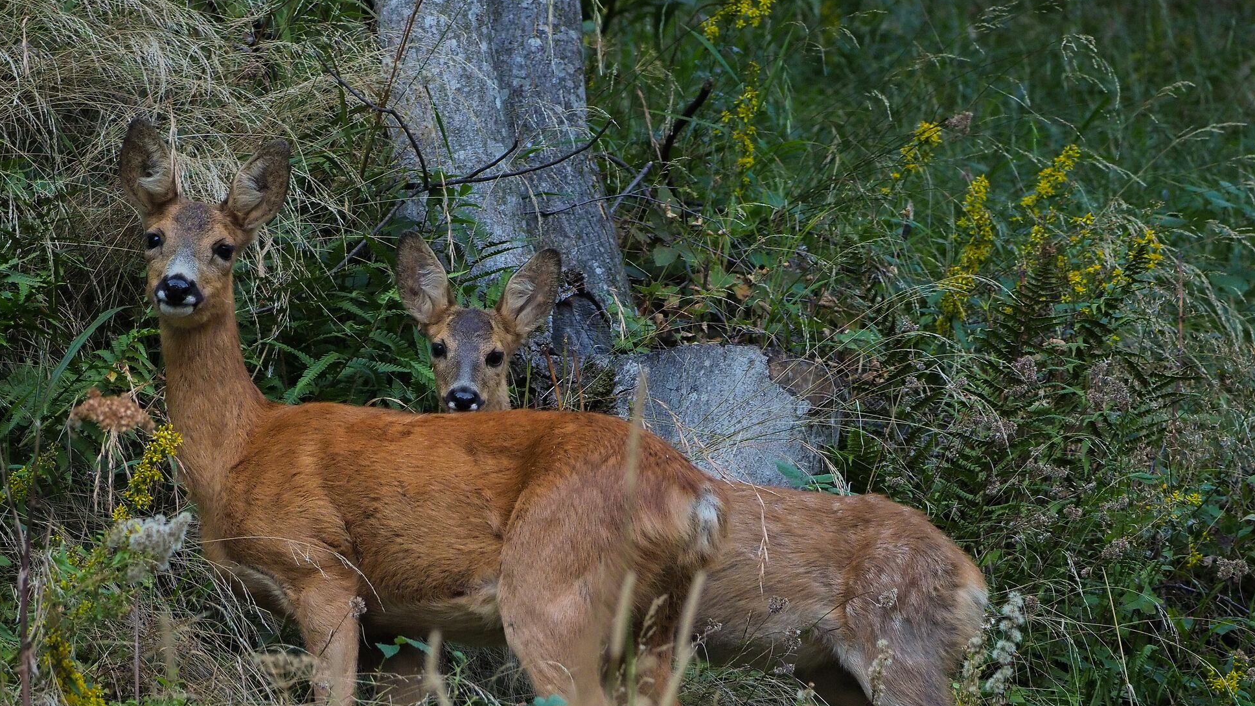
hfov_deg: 3.7
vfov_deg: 2.1
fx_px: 19631
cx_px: 505
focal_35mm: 590
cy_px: 494
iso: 1250
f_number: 6
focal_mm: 218
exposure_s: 1/80
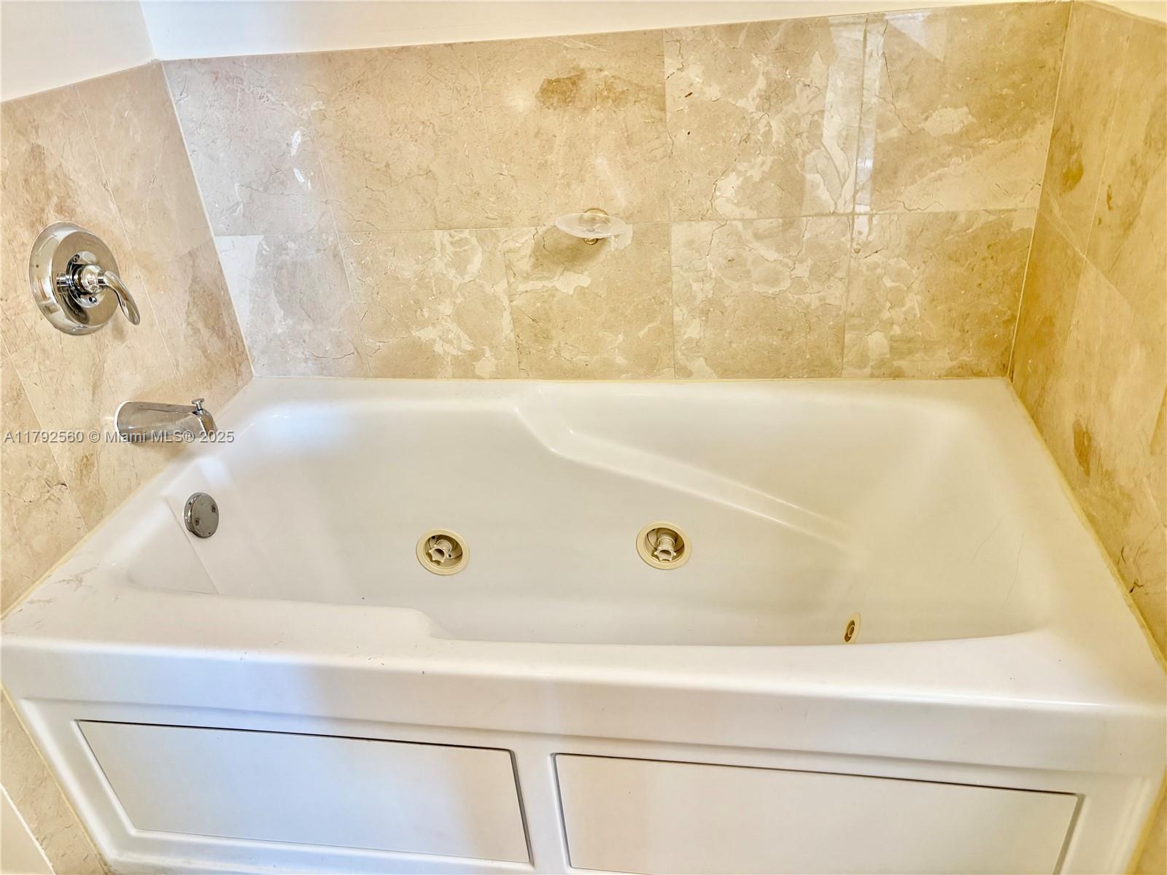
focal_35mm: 26
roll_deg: +5.2
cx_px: 584
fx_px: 877
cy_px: 438
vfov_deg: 53.1
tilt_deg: -29.8
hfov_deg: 67.3
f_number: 1.6
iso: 160
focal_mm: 5.96
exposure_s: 1/60
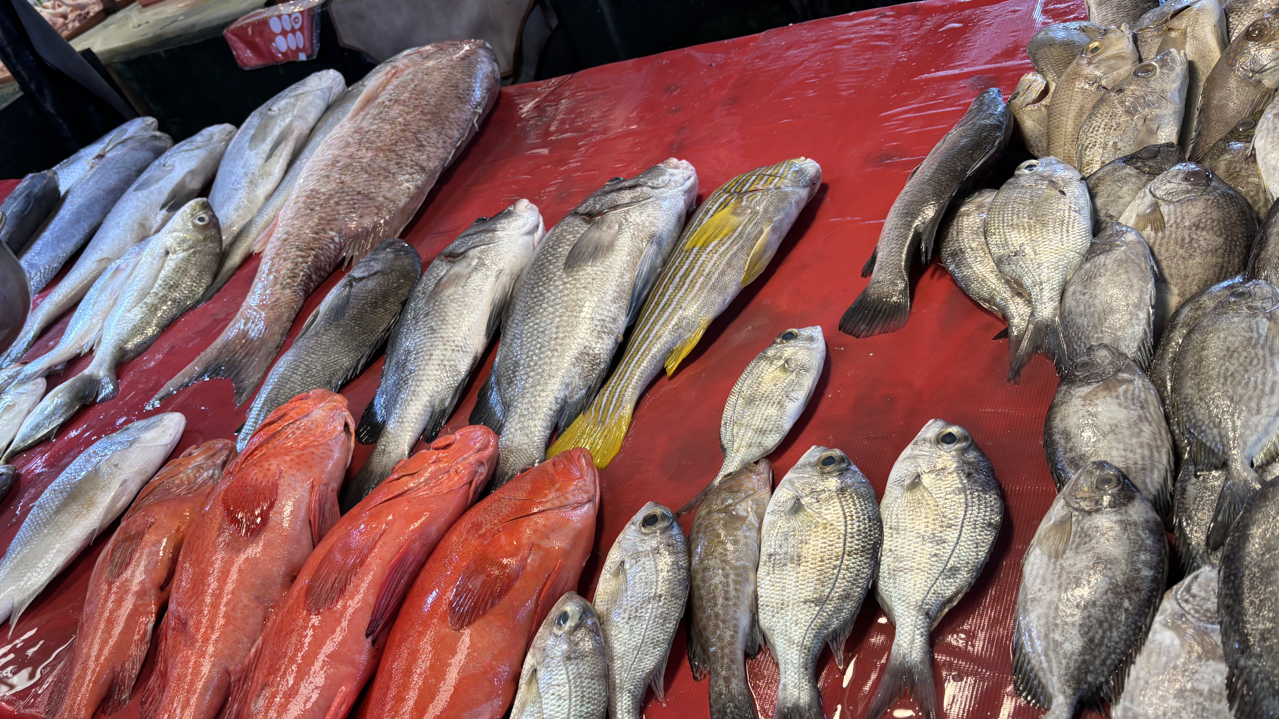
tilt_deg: -35.9
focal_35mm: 29
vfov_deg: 40.0
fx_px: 983
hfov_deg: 66.1
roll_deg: +25.6
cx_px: 632
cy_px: 423
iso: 50
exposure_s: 1/100
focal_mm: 5.96
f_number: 1.6
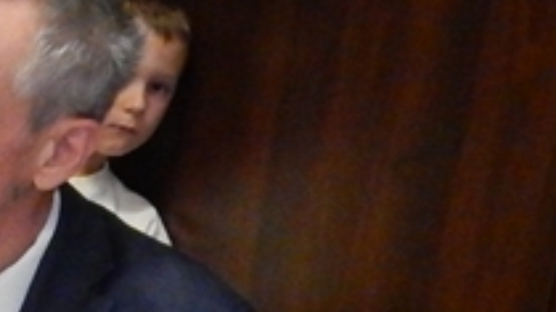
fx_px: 1916
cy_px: 516
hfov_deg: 13.8
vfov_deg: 9.0
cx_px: -588
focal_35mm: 130
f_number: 3.1
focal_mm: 4.5
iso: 800
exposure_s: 1/50
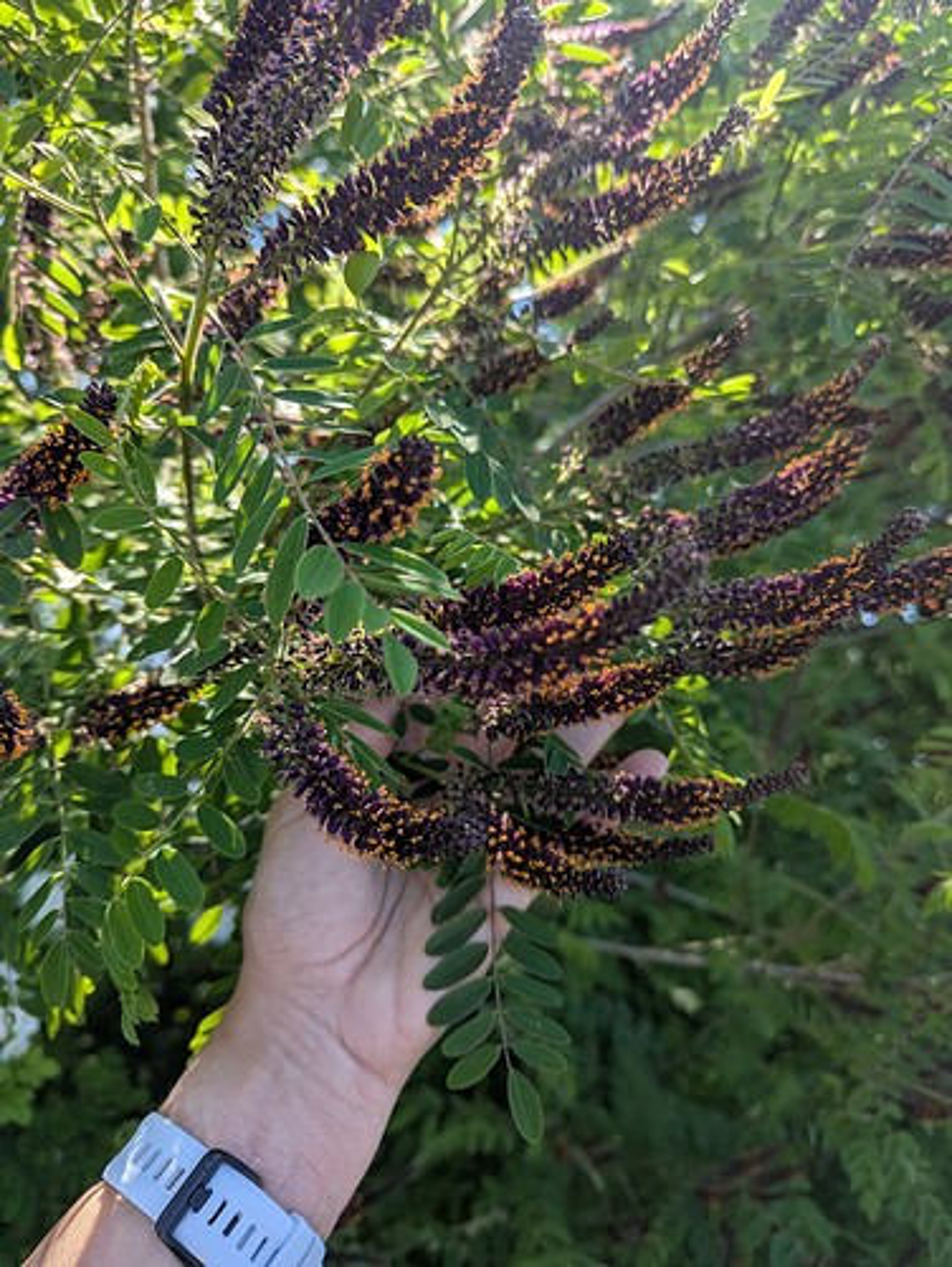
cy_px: 634
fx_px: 879
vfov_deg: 71.5
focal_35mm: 24
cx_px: 476
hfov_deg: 56.9
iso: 40
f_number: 1.85
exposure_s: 1/492
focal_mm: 6.81
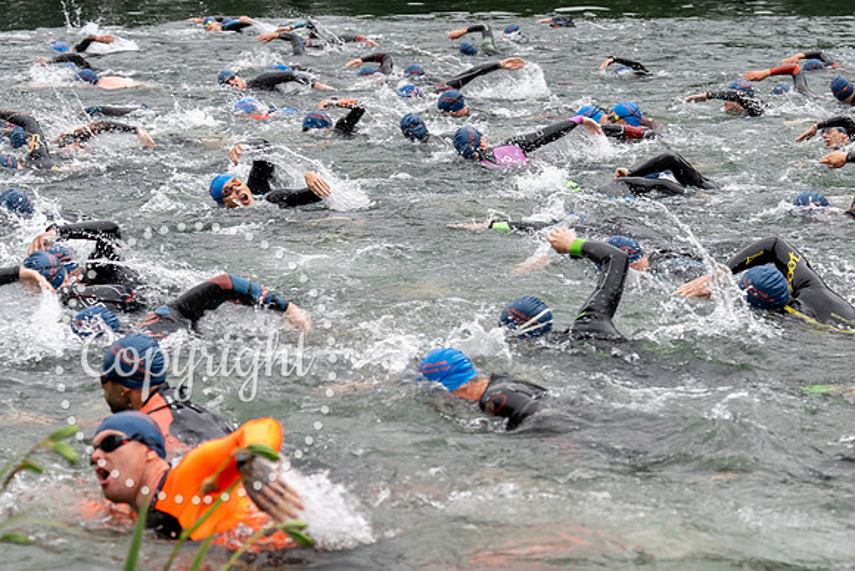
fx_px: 2533
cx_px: 505
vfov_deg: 12.8
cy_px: 165
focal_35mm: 107
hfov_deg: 19.1
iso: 320
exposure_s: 1/400
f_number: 4
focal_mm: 70
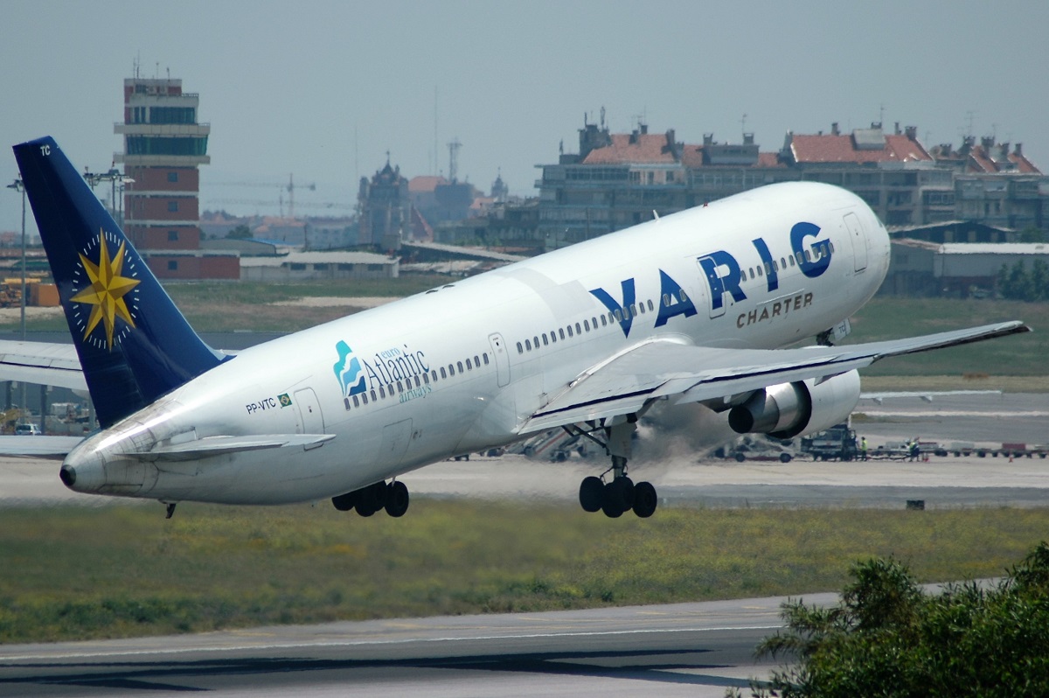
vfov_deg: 3.0
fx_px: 13101
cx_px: 524
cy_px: 349
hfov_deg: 4.6
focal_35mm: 450
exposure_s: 1/1600
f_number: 6
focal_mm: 300
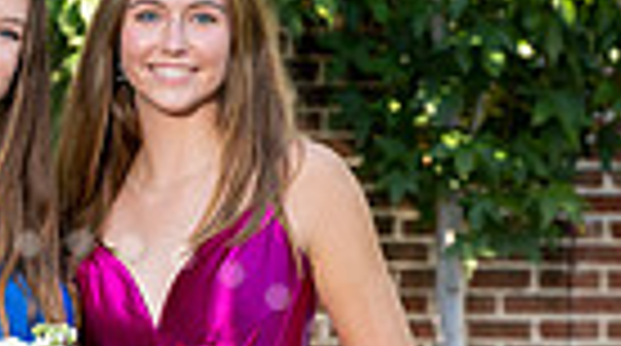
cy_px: 647
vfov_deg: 3.8
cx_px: 72
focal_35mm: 315
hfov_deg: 6.9
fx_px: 5177
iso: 400
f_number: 5.6
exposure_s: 1/200
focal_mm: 92
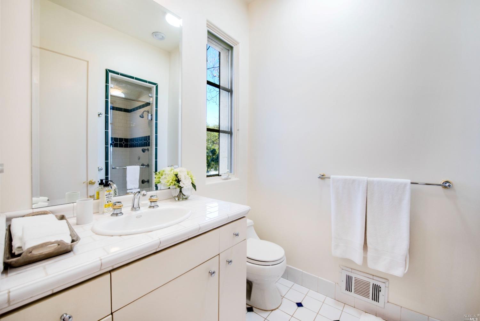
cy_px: 160
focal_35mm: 14
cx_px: 240
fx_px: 187
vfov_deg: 81.2
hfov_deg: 104.2
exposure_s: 1/15
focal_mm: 14
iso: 250
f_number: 9
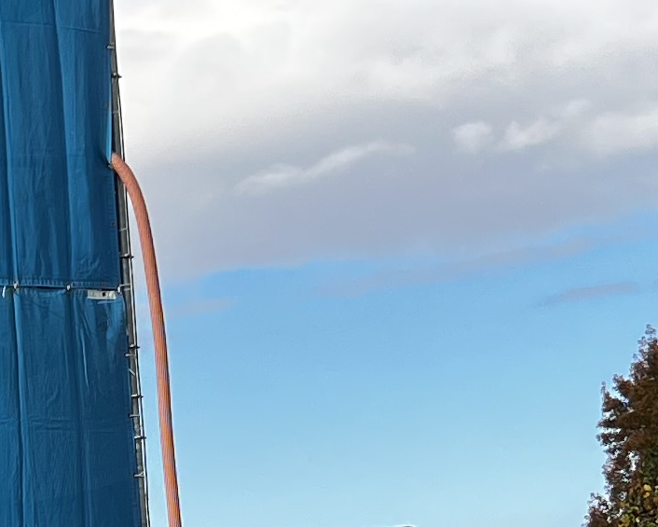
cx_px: -199
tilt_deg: +5.9
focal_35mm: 145
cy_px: 527
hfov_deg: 12.9
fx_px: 2824
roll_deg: +3.2
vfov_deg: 10.6
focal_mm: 5.7
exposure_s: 1/1280
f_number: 1.5
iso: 50
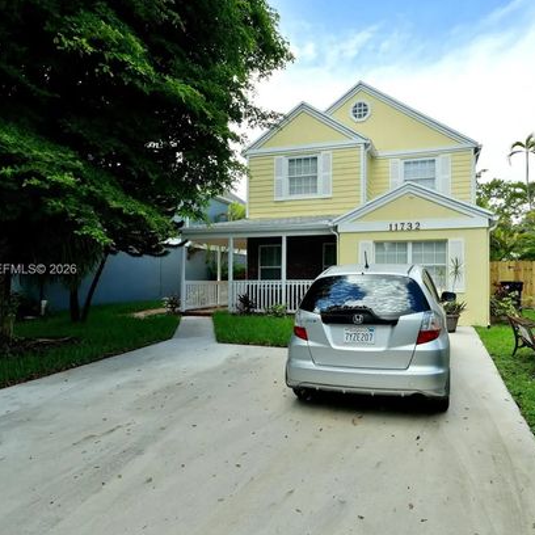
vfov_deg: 74.8
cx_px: 333
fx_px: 350
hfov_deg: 73.6
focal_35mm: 20
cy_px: 270
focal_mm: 10
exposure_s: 1/160
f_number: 6.3
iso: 125
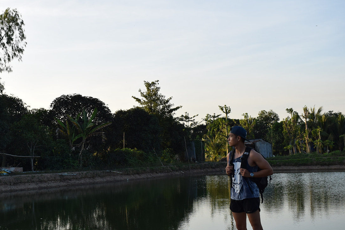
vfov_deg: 23.7
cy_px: 97
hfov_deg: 34.5
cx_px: 100
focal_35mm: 57
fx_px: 546
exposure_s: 1/200
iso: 125
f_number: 7.1
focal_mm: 26
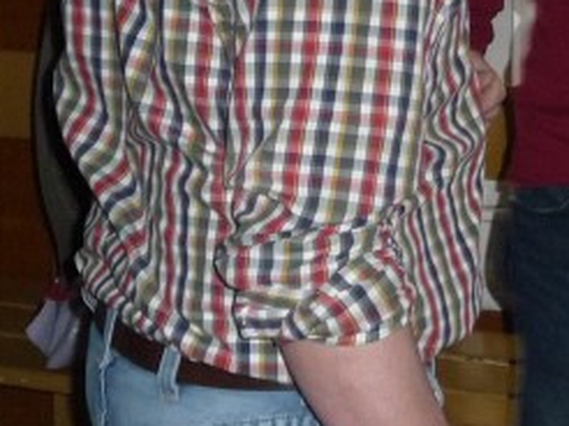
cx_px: 576
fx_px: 2463
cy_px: -162
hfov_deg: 13.0
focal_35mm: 150
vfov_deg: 9.7
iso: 250
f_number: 3.7
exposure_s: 1/30
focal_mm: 6
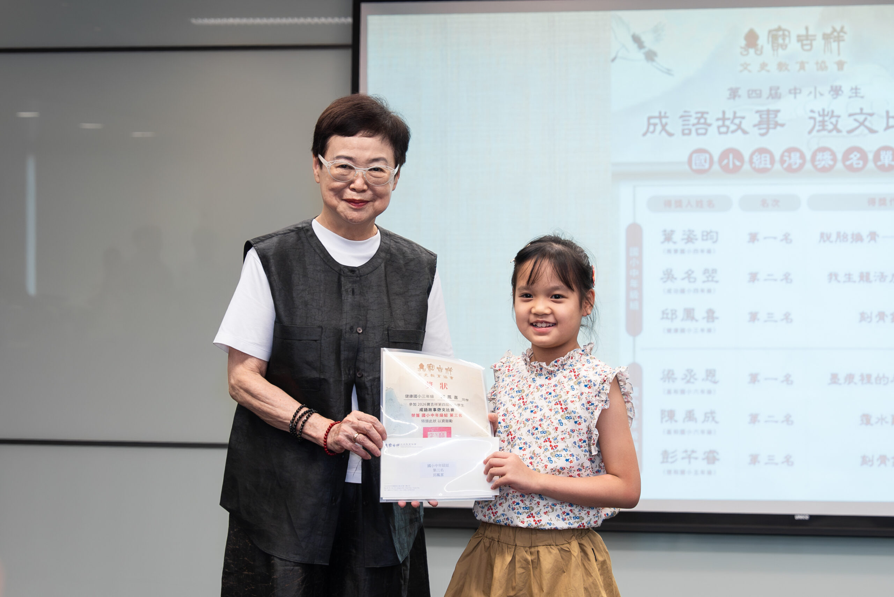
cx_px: 447
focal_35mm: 85
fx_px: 2112
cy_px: 298
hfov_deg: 23.9
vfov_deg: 16.1
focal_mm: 57
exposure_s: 1/160
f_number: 4
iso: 1000
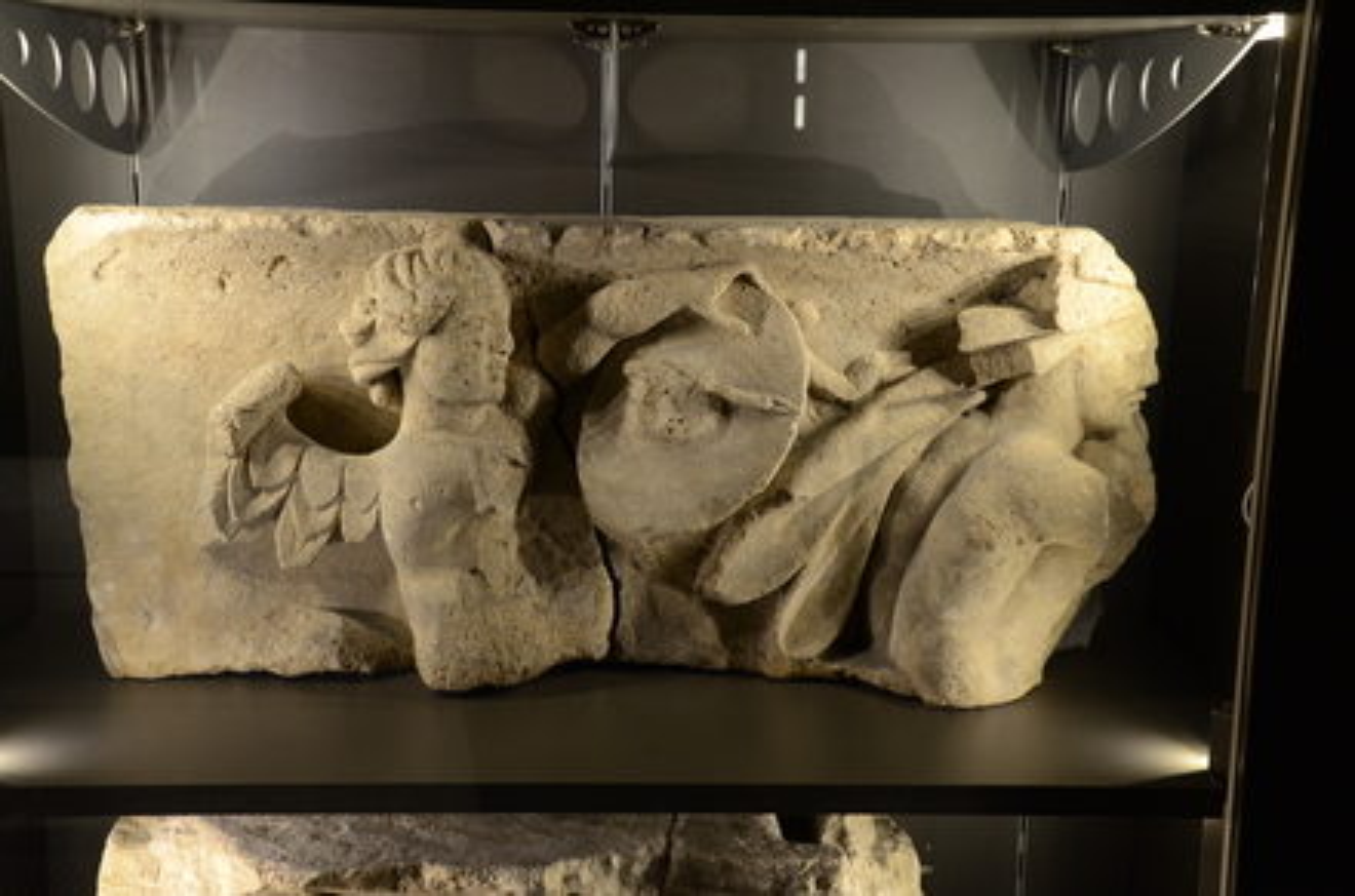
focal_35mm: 46
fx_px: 1746
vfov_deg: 28.8
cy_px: 448
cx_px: 678
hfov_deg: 42.4
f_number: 5
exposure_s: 1/100
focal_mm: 31
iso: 1000
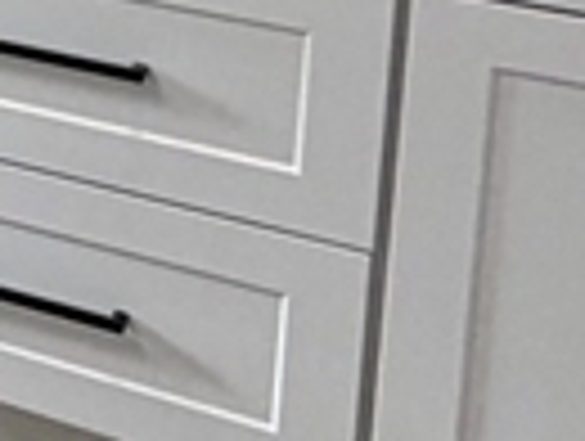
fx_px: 1862
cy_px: -450
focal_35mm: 110
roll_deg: +0.1
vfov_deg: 12.0
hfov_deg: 11.4
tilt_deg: -5.4
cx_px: -1130
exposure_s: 1/120
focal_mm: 2.22
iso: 100
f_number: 2.2
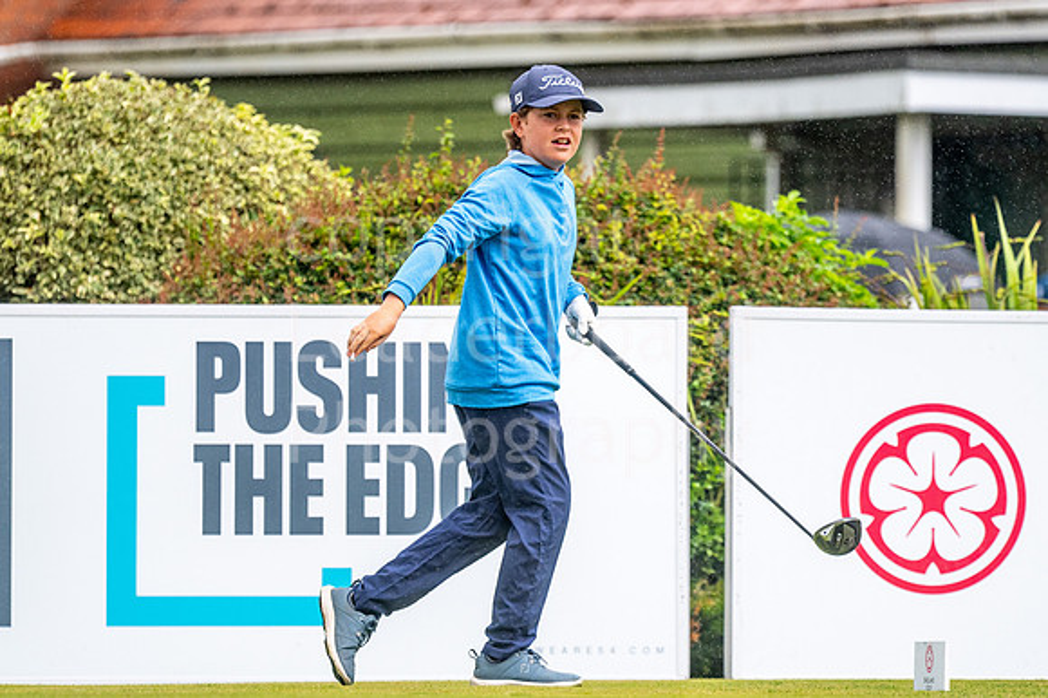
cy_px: 349
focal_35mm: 465
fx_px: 13534
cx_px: 524
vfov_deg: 3.0
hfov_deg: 4.4
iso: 500
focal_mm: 300
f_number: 4
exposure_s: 1/2500
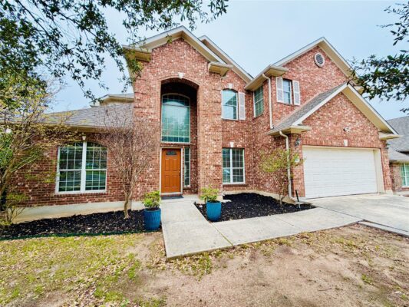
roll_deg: +0.7
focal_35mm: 14
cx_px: 204
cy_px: 154
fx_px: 165
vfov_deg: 85.7
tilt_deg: +4.7
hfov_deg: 102.1
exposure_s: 1/127
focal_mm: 2.22
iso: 40
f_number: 2.2
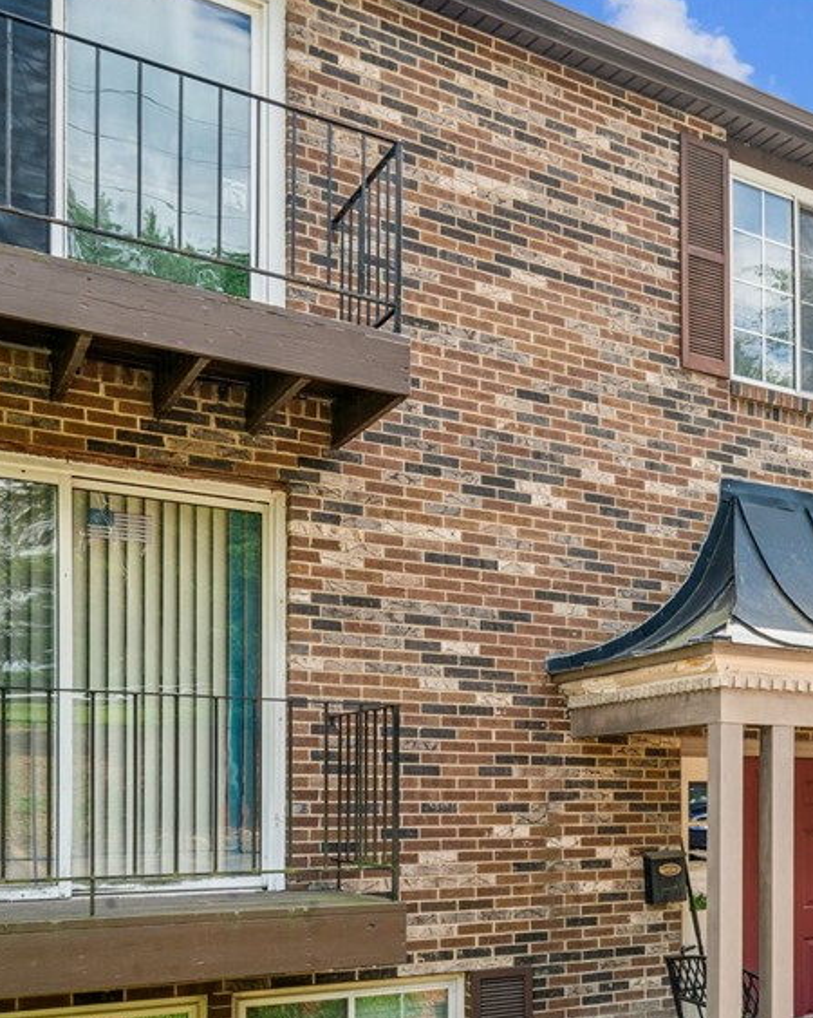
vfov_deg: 47.5
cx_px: 911
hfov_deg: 33.7
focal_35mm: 38
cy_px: 641
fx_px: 1144
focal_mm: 21
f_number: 14
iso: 50
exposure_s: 1/15
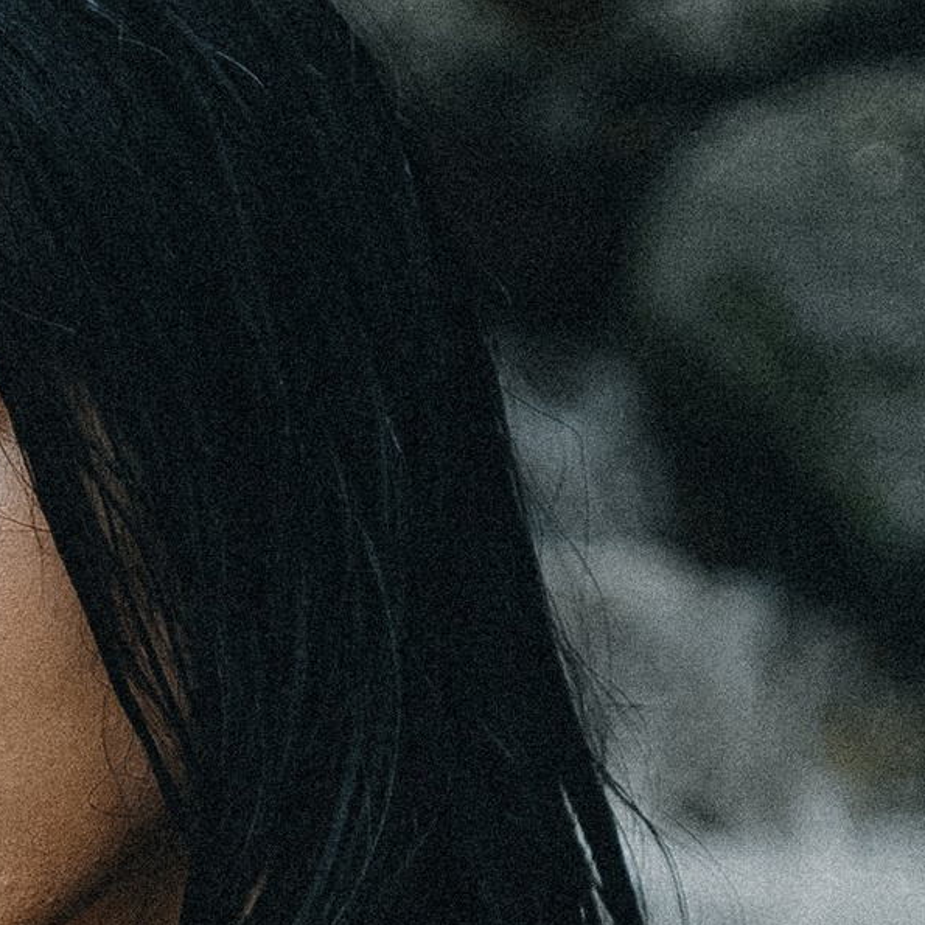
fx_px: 6621
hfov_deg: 7.9
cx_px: -70
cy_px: 1672
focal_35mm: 219
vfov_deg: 7.7
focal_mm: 40
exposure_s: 1/125
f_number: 2.5
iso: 160
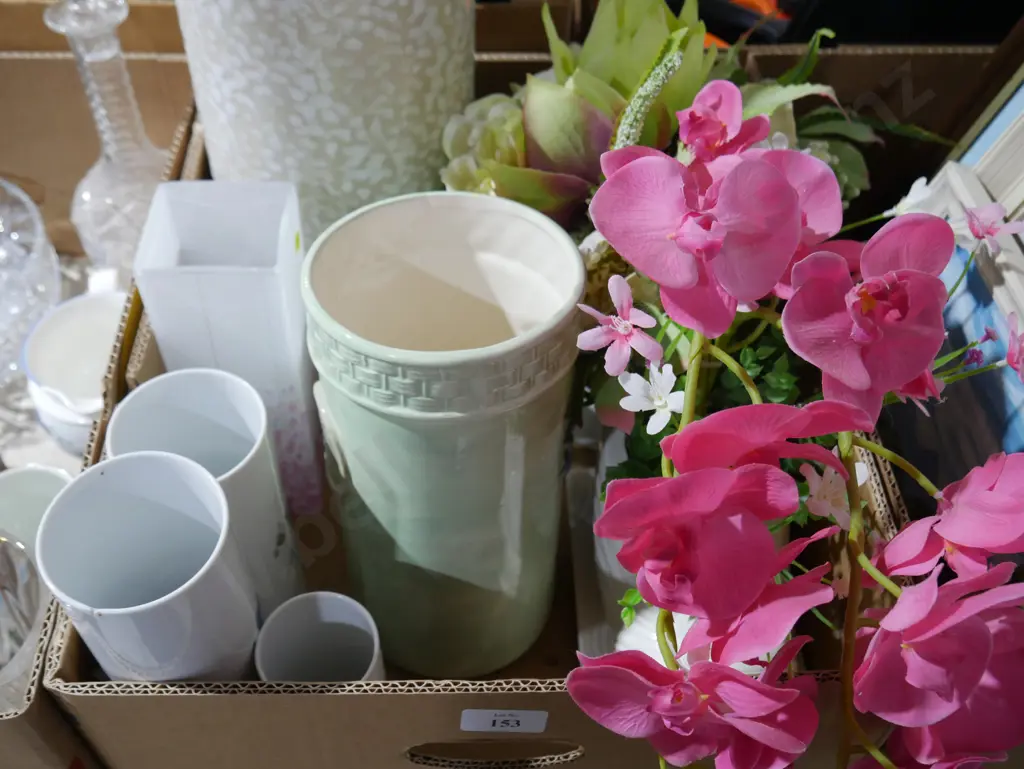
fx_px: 1006
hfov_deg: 53.9
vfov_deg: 41.8
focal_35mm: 34
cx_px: 512
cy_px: 384
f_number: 4
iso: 800
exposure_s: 1/60
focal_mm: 17
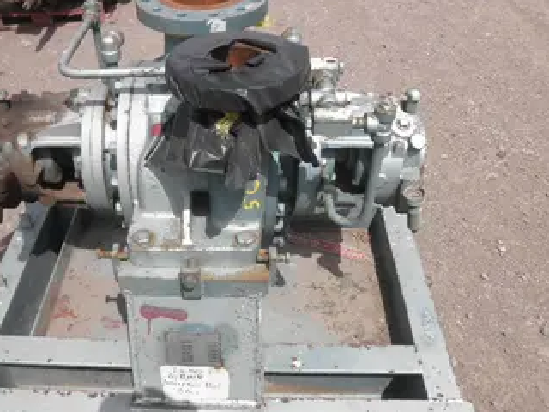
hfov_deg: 52.2
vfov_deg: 40.7
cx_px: 214
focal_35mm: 35
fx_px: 555
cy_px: 215
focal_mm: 5
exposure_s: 1/200
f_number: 8.5
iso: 64
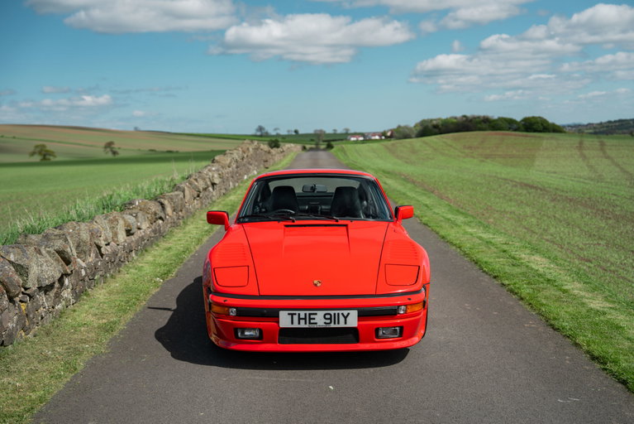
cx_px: 317
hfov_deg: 43.6
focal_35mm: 45
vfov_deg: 29.9
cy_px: 212
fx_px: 793
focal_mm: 45
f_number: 2.8
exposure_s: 1/1600
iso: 100
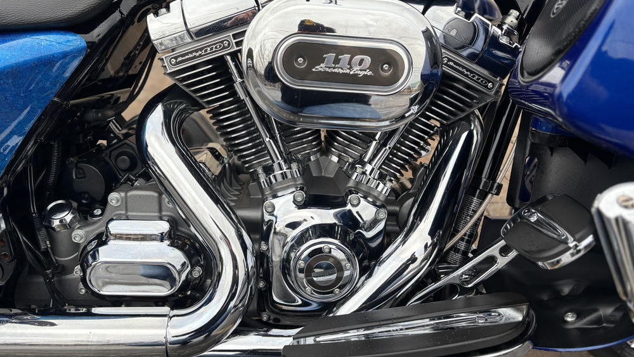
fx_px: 488
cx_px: 314
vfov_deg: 40.1
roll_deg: -3.1
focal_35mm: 29
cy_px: 155
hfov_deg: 66.1
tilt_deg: -24.3
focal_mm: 5.96
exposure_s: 1/216
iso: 40
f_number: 1.6
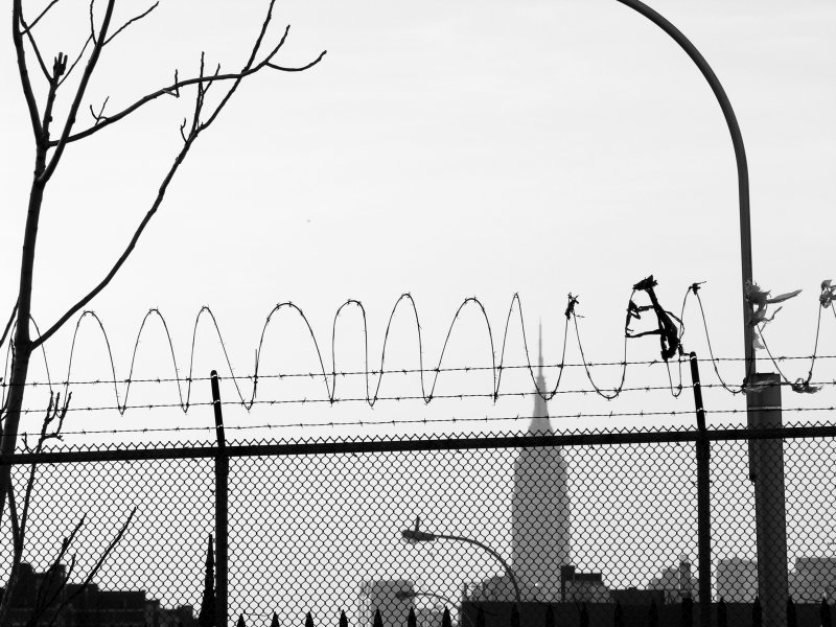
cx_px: 418
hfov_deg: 7.8
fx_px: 6110
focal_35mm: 253
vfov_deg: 5.9
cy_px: 314
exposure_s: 1/224
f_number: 5.6
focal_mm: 64.5
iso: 50
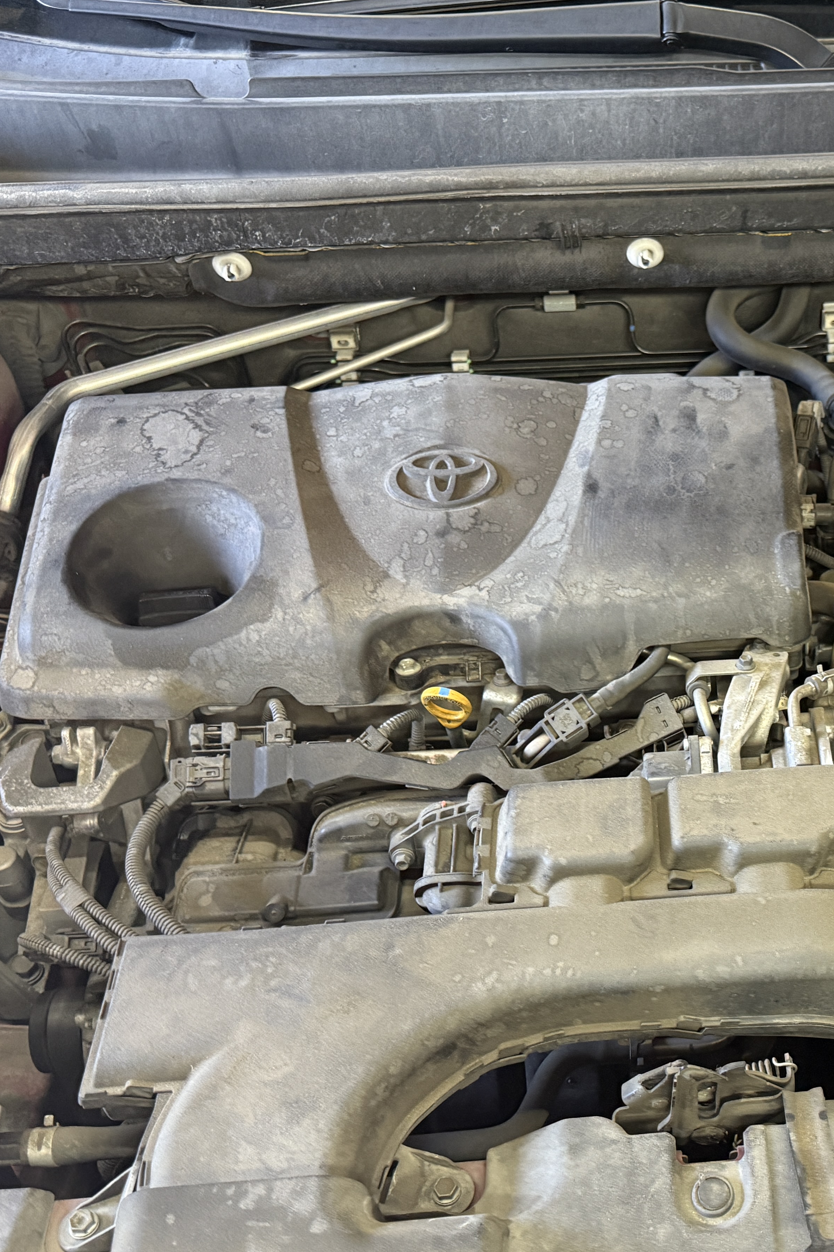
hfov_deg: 31.8
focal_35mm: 40
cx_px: 752
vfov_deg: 48.3
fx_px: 1390
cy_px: 723
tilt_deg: -45.8
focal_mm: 6.76
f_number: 1.78
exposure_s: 1/60
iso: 640
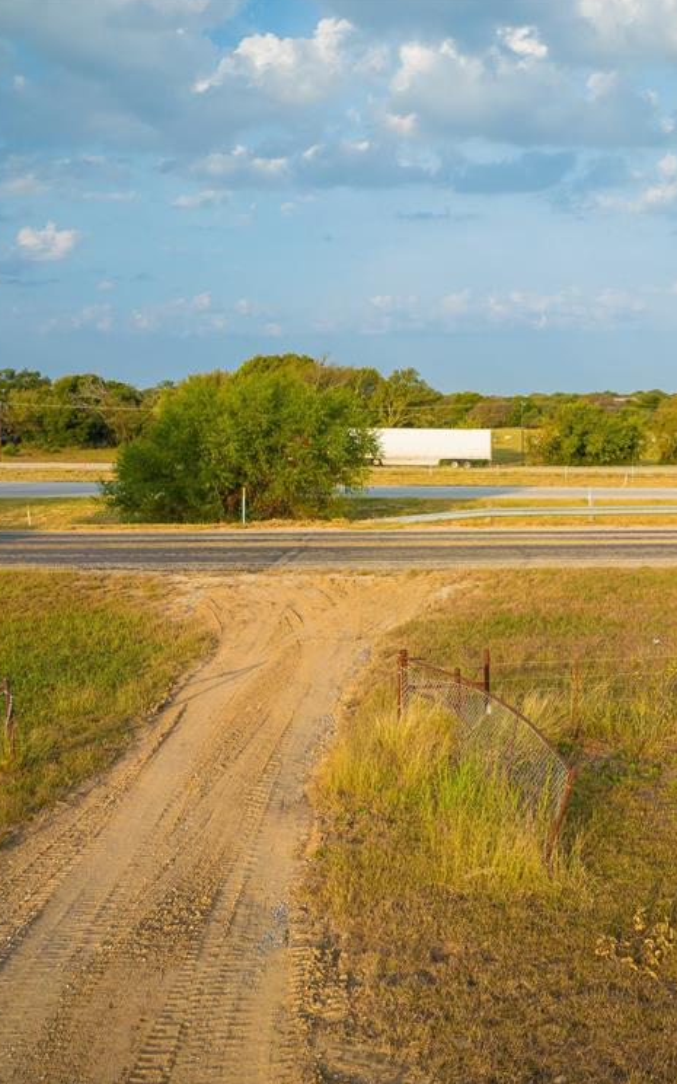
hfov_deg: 35.6
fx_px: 1033
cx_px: 491
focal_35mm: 35
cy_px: 551
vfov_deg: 55.3
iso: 100
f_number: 2.8
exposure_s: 1/240
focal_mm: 12.29
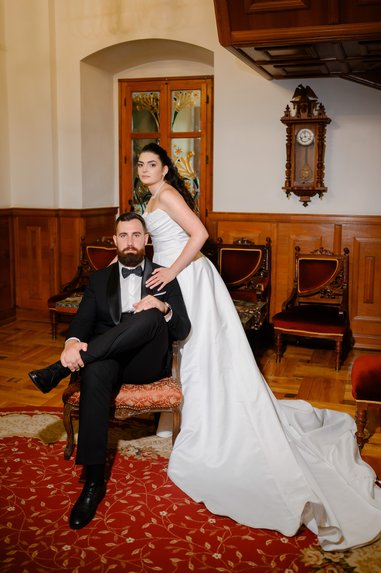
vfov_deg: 54.5
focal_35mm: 35
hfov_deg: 37.8
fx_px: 556
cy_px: 286
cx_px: 190
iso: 1000
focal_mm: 35
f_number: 2.2
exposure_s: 1/200
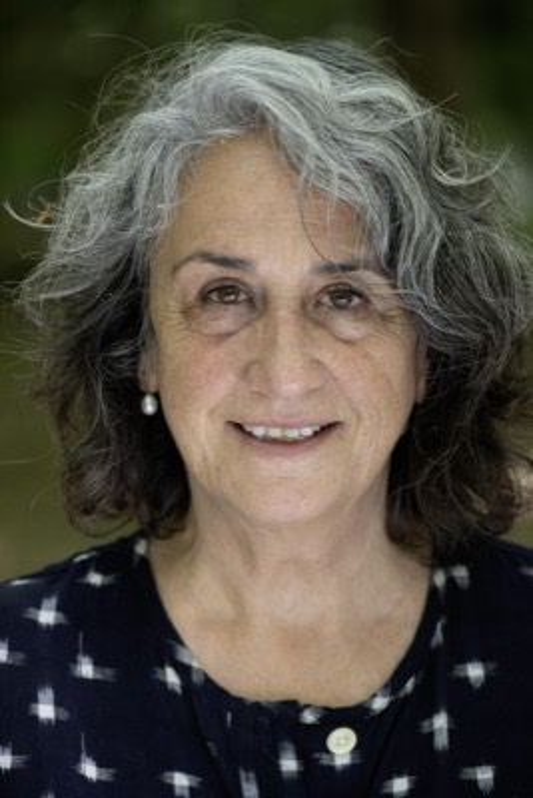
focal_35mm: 135
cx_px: 266
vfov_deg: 15.2
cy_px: 399
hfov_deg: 10.2
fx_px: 2995
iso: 500
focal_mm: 135
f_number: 5
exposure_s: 1/250
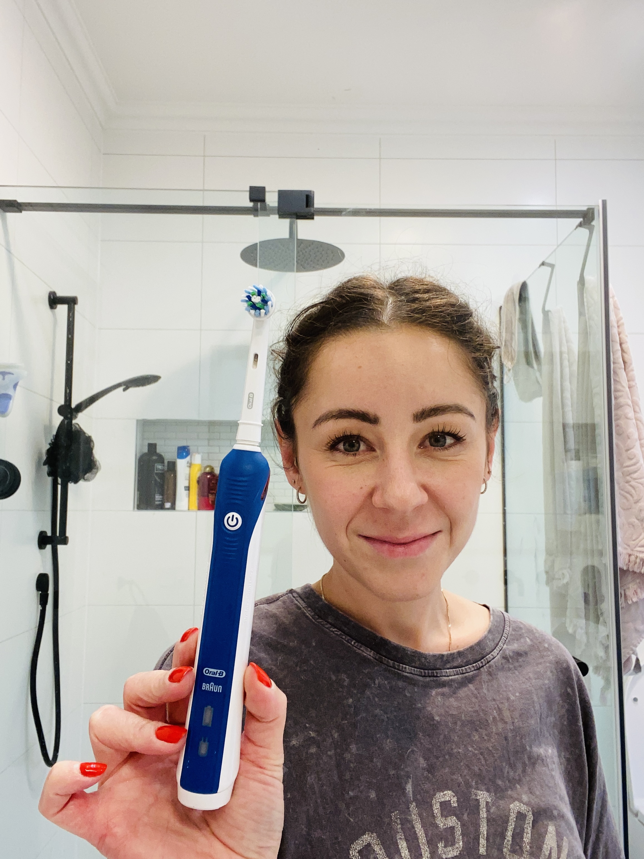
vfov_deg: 60.0
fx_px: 744
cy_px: 430
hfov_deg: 46.8
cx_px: 322
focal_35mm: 30
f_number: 2.2
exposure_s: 1/50
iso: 100
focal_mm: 2.71
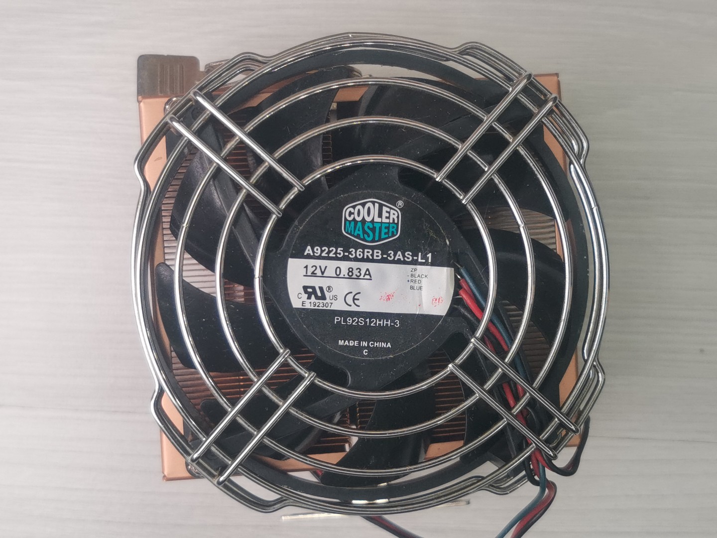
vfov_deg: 29.7
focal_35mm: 49
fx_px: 1015
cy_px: 269
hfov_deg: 38.9
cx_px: 358
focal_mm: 4.66
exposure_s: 1/100
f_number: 1.4
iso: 50
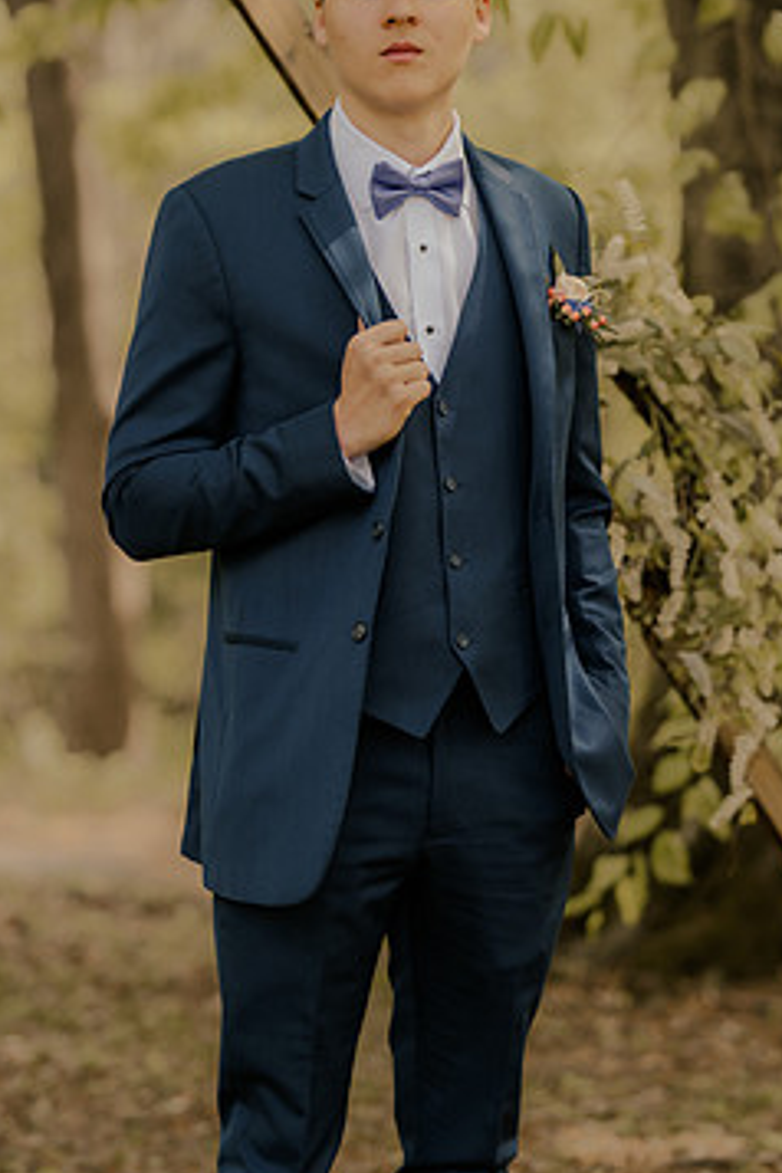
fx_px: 3486
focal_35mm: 107
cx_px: 476
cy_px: 565
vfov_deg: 19.1
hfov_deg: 12.8
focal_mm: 85
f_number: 2
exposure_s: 1/500
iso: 100
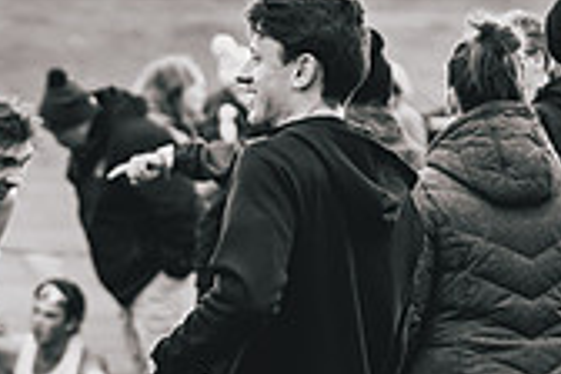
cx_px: -97
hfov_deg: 8.0
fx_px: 3989
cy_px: 145
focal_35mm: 256
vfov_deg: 5.4
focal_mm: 70
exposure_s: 1/2500
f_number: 2
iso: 200
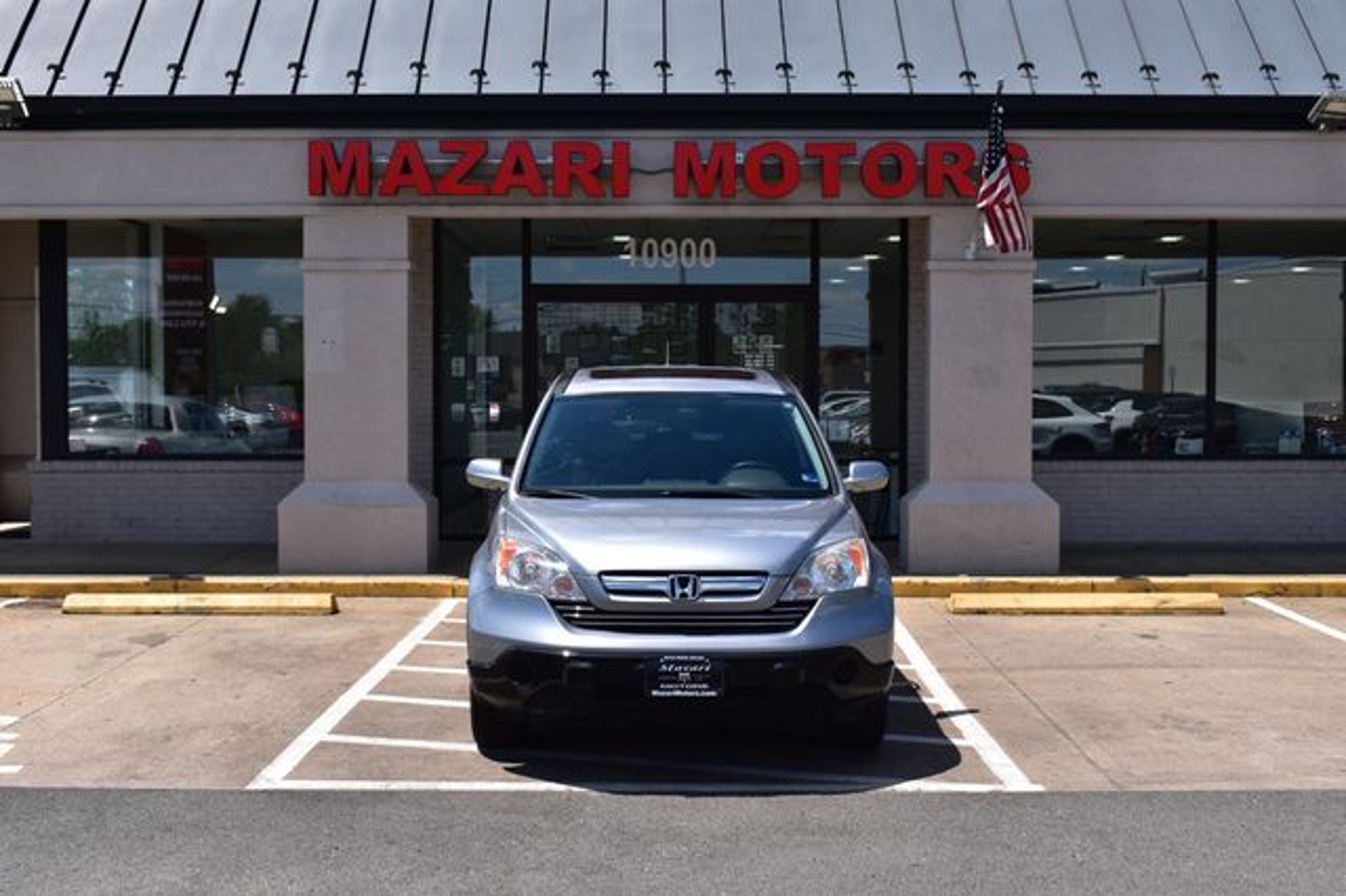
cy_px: 448
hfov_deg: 43.6
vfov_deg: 29.8
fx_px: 1682
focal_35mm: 45
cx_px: 673
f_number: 11
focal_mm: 30
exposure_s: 1/500
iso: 280
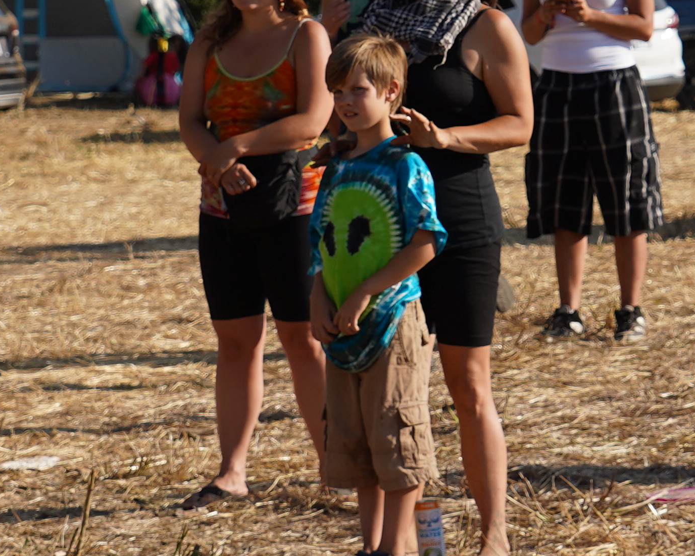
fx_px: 6315
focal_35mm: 307
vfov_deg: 5.0
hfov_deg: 6.3
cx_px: 387
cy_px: 209
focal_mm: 75
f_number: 6.3
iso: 100
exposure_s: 1/400
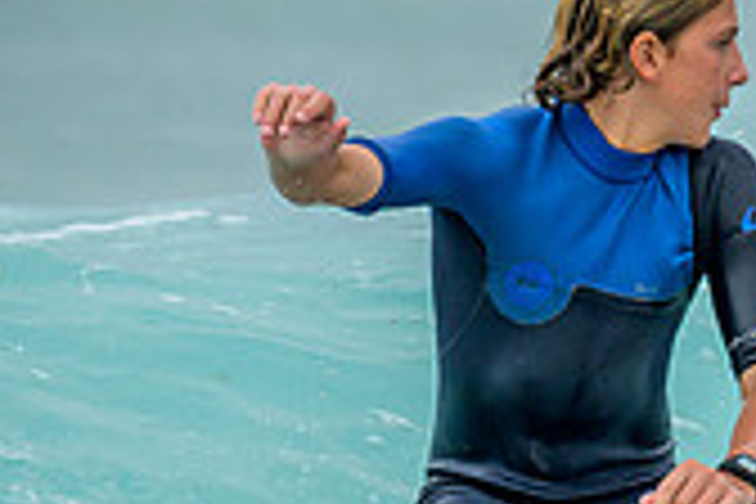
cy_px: 640
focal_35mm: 3503
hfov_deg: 0.6
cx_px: 905
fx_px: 73557
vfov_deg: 0.4
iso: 360
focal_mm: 800
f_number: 6.3
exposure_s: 1/2000
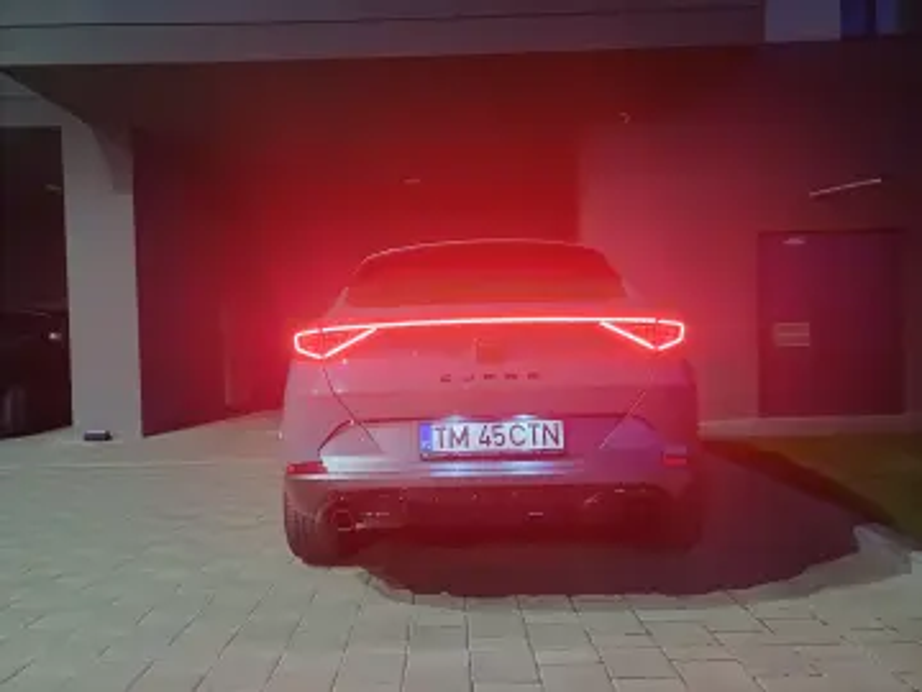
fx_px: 666
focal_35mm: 25
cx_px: 461
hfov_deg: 69.4
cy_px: 346
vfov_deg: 54.9
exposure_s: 1/20
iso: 1250
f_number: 1.8
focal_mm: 4.65
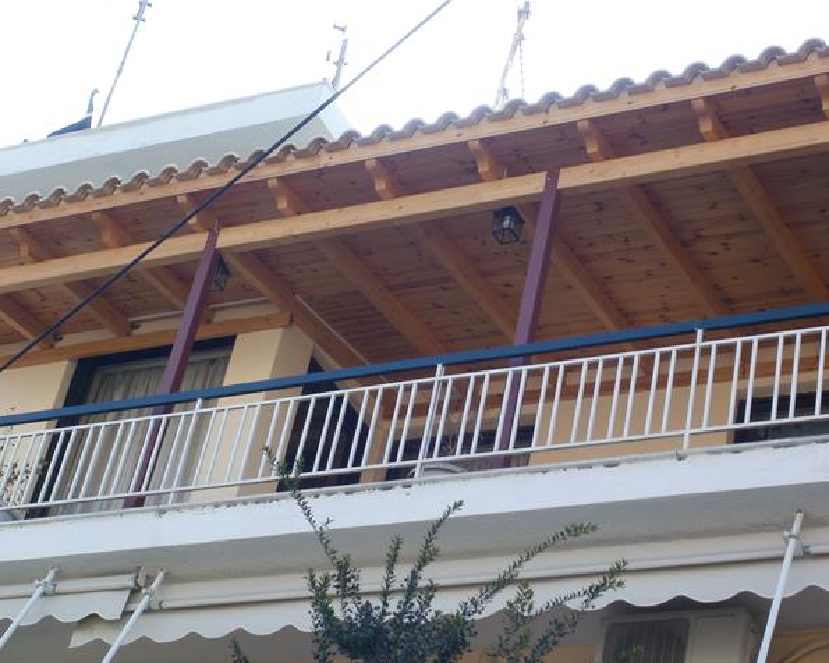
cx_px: 403
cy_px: 332
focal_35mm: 85
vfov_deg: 18.1
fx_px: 2085
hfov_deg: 22.5
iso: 100
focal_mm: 14.2
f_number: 4.8
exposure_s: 1/250
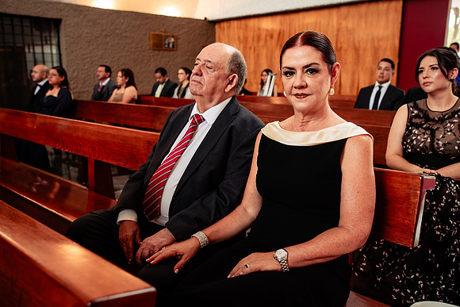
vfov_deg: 37.9
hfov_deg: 54.4
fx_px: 447
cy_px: 154
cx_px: 230
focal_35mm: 35
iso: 1600
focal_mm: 35
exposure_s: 1/125
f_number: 4.5
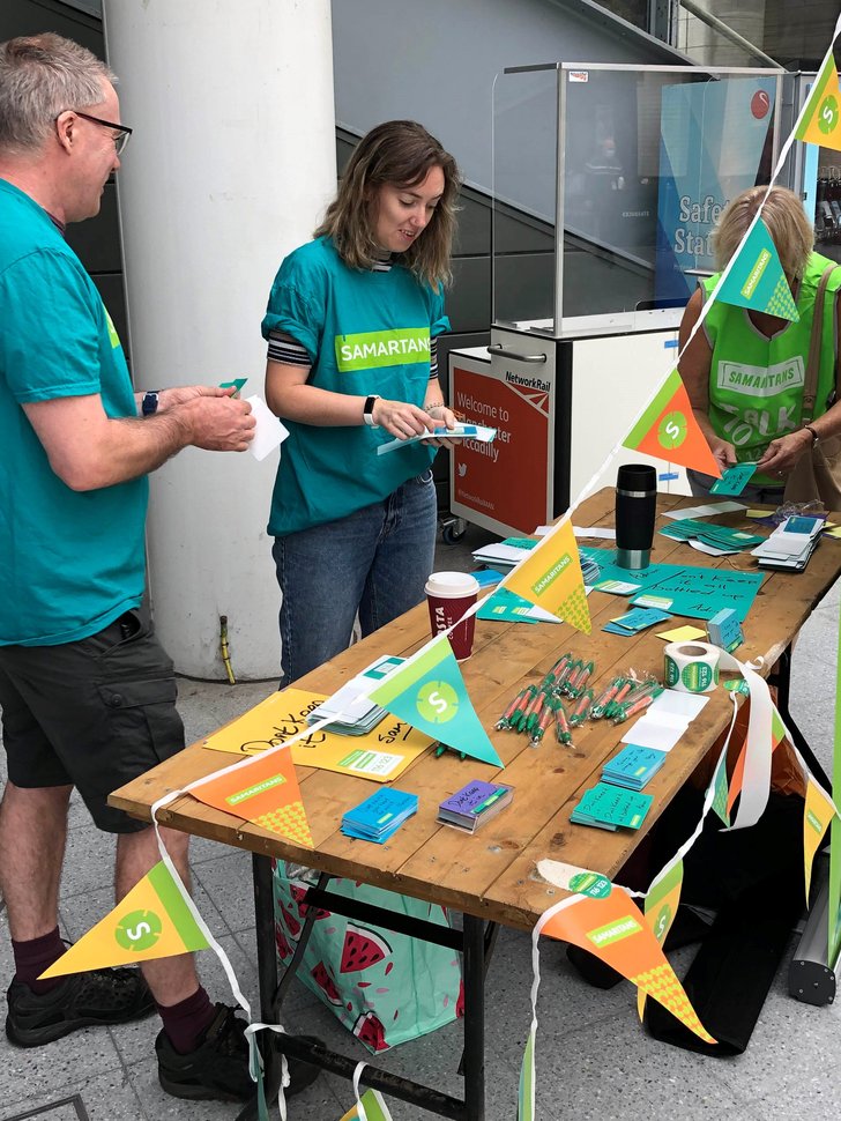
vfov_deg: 63.4
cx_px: 420
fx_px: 907
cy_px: 560
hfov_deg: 49.8
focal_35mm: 28
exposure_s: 1/147
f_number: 1.8
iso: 20
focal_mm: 3.99
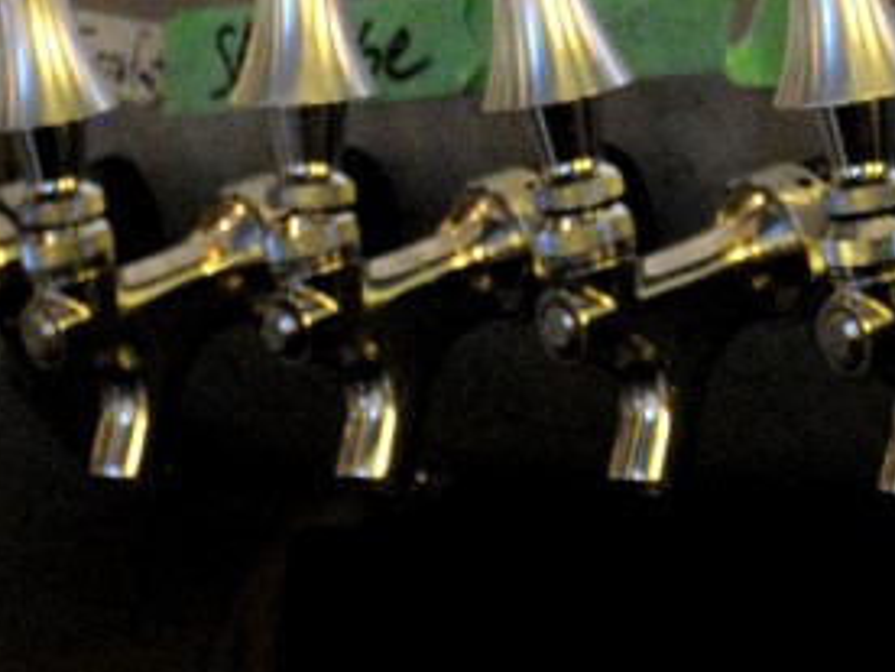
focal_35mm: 357
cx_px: 1625
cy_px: -666
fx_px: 9230
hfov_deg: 5.5
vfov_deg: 4.1
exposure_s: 1/30
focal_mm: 42
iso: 2200
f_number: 4.8
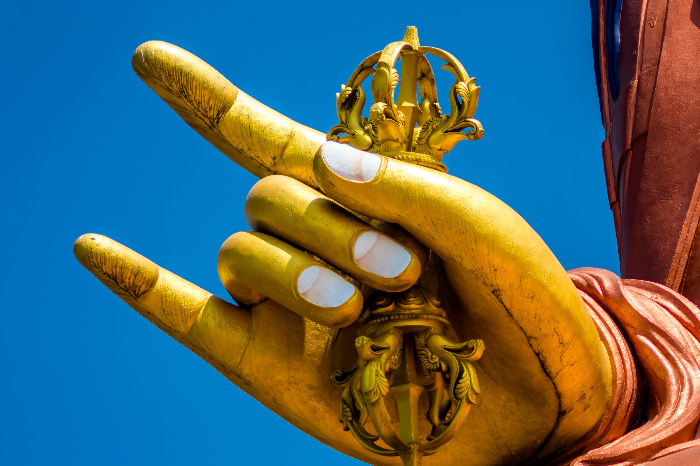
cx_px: 350
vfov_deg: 13.0
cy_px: 233
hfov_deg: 19.5
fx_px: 2040
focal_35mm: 105
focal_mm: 70
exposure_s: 1/1000
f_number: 4
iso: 100
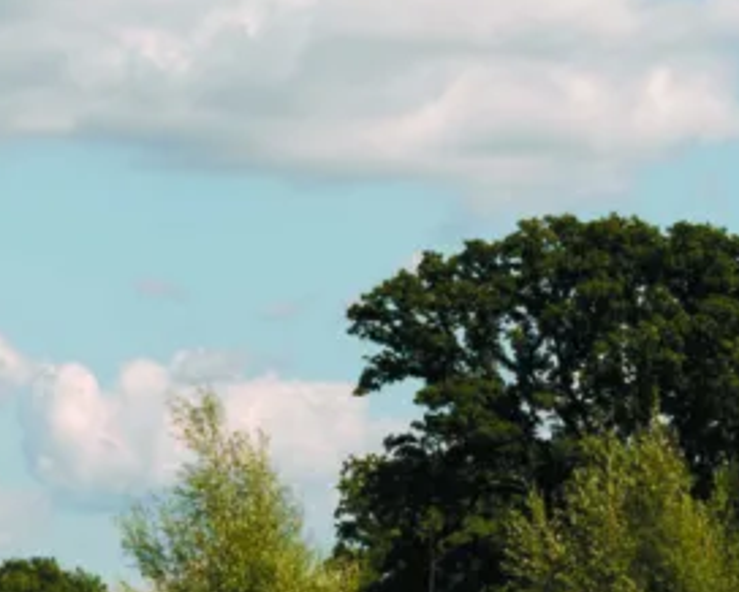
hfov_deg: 7.8
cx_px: 717
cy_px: 506
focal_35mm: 247
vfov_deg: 6.3
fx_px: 5406
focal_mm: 70
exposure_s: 1/640
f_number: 7.1
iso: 125
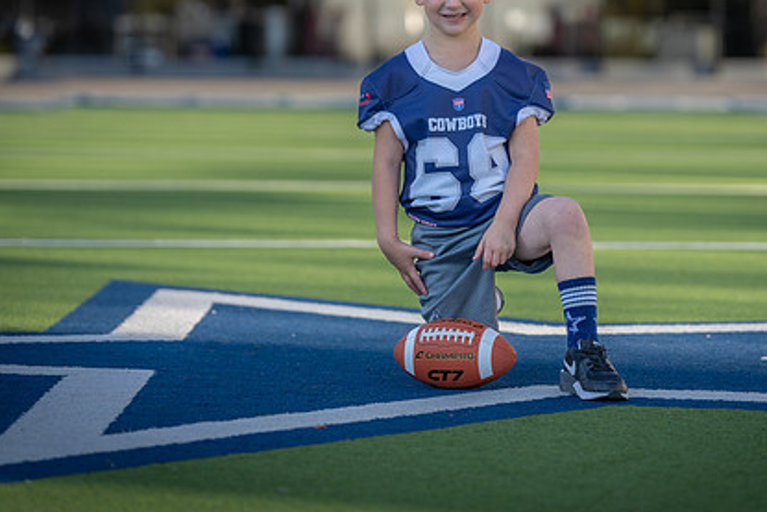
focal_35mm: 185
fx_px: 3943
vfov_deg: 7.4
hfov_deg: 11.1
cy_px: 158
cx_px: 469
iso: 100
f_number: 2.8
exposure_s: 1/500
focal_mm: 127
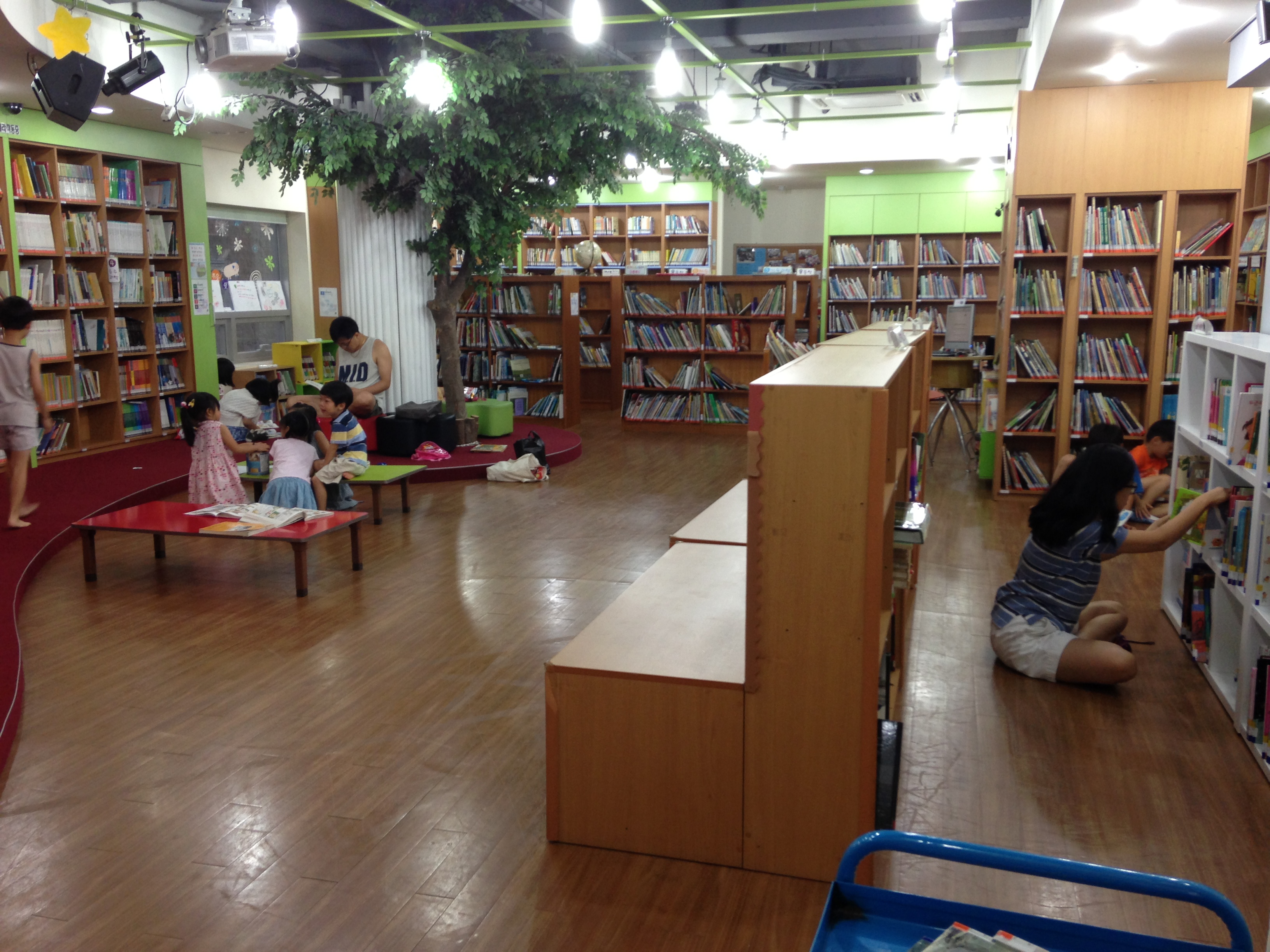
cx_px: 635
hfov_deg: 55.4
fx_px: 1211
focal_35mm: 33
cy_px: 476
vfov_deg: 42.9
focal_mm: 4.13
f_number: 2.4
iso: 80
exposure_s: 1/20
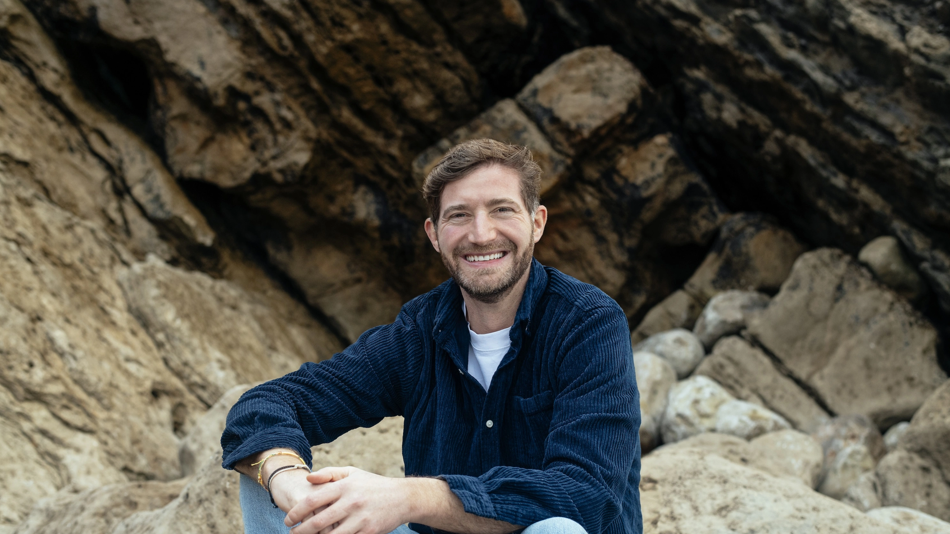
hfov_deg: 39.2
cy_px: 318
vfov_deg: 22.6
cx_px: 480
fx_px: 1335
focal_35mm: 53
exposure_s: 1/500
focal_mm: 50
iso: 400
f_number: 4
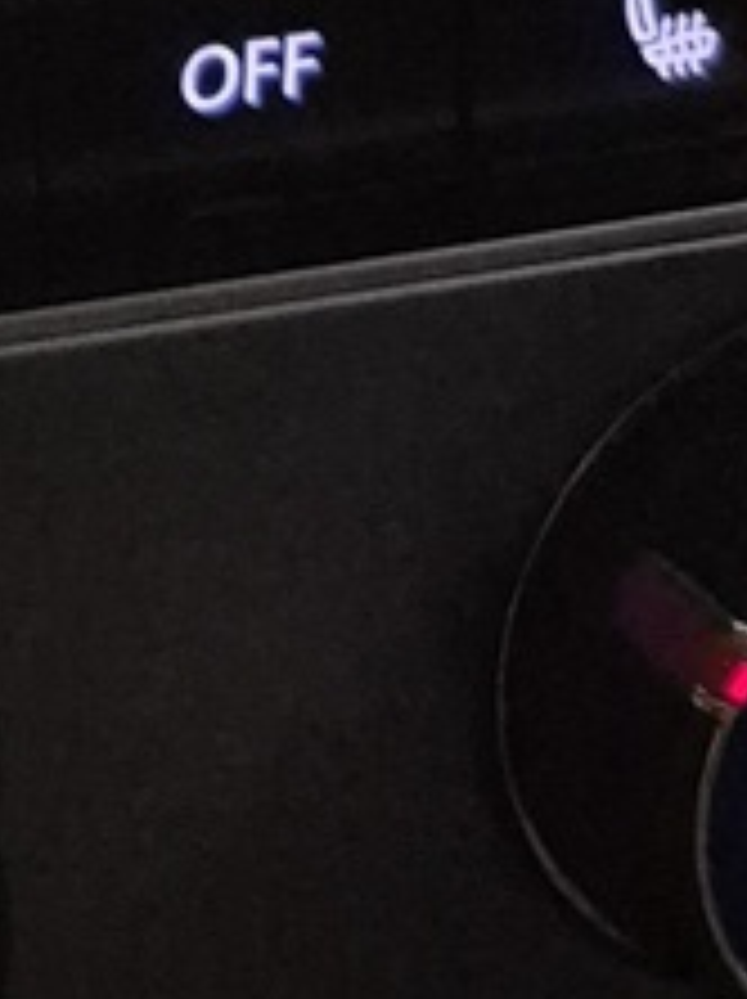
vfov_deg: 10.0
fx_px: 4786
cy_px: -1620
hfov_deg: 7.9
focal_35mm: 166
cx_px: -1368
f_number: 1.8
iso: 1250
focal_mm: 5.4
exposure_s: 1/38
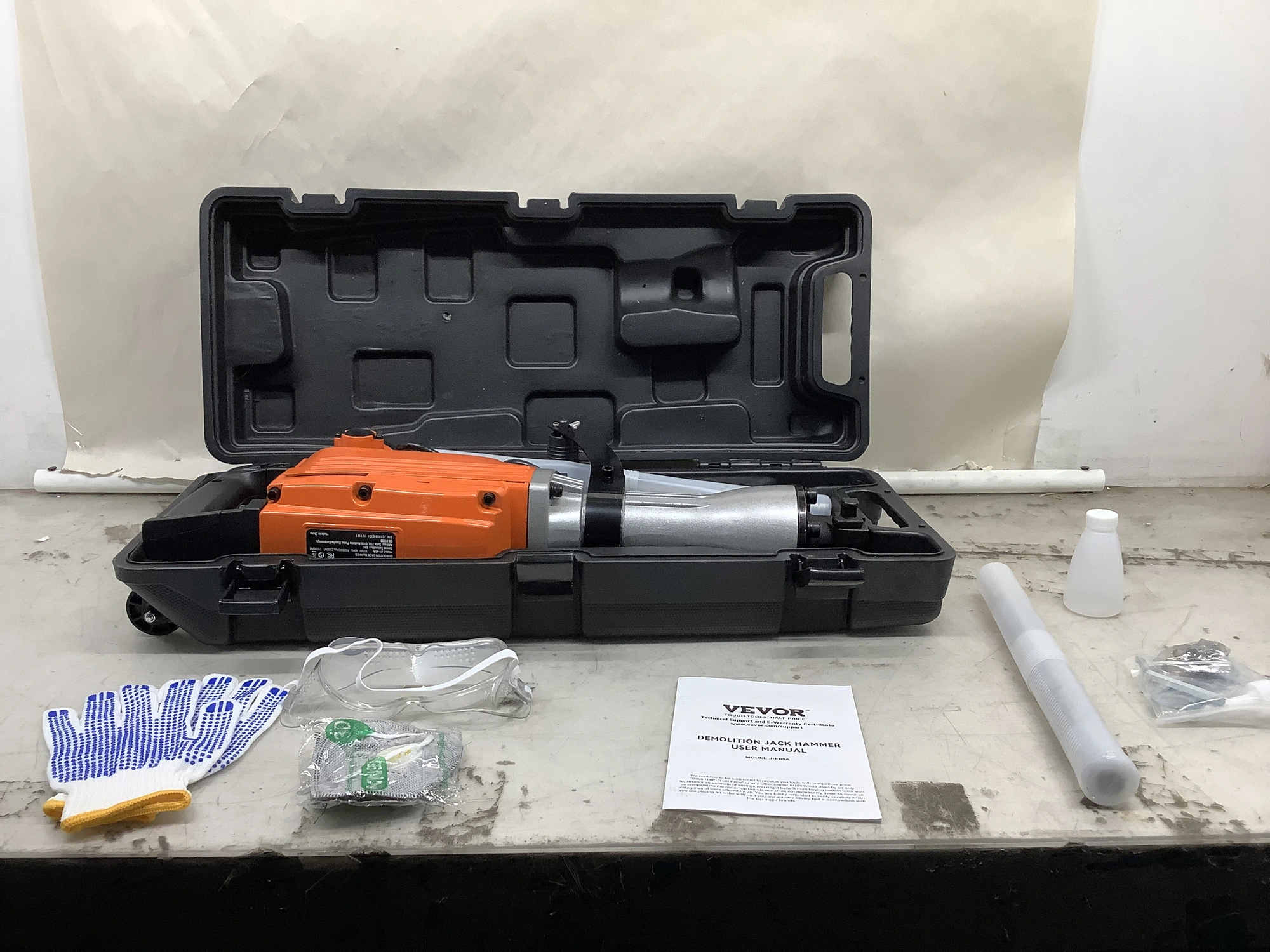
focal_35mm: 31
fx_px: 1137
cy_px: 476
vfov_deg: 45.4
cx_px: 635
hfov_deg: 58.4
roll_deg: -0.4
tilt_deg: -15.5
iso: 64
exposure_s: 1/120
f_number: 2.4
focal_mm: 3.3
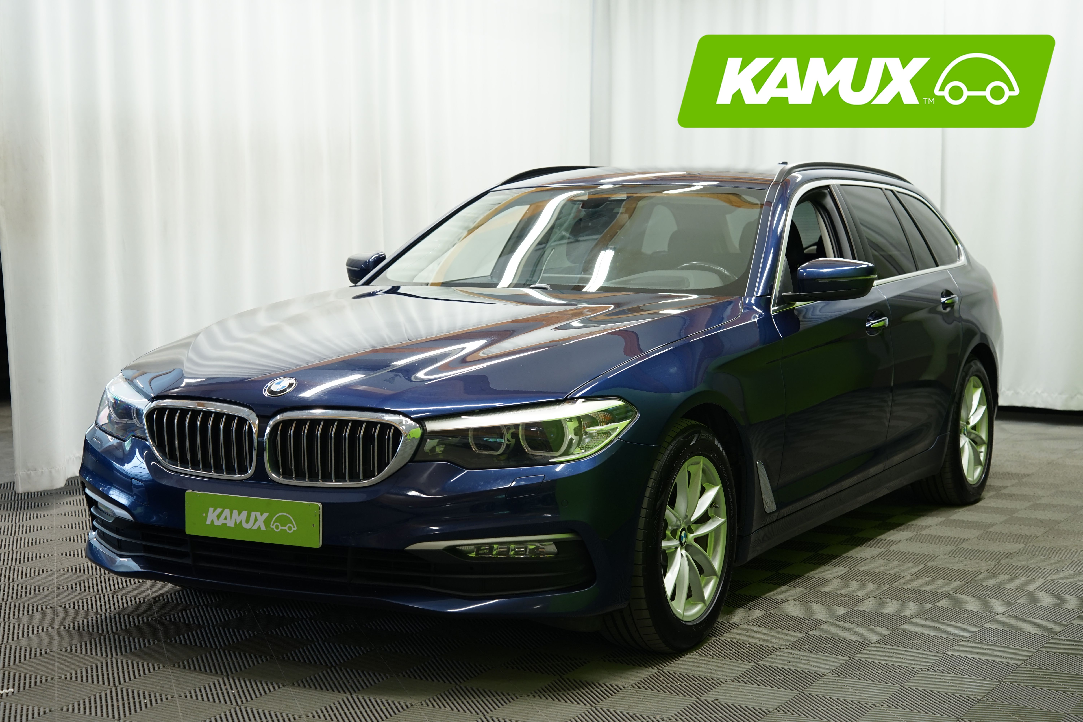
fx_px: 1715
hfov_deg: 35.1
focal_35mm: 57
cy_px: 361
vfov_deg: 23.8
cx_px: 542
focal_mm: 57
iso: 500
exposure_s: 1/20
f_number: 5
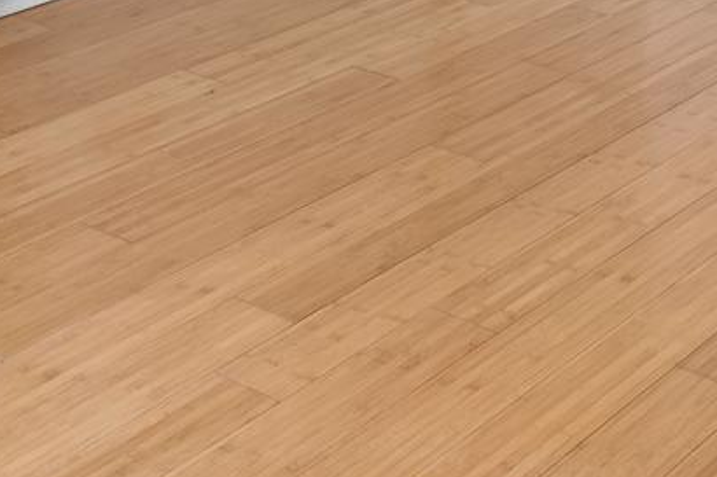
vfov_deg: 13.0
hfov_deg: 21.3
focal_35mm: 80
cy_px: -663
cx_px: 1081
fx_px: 1593
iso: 200
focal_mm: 10.5
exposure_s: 1/9
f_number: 10
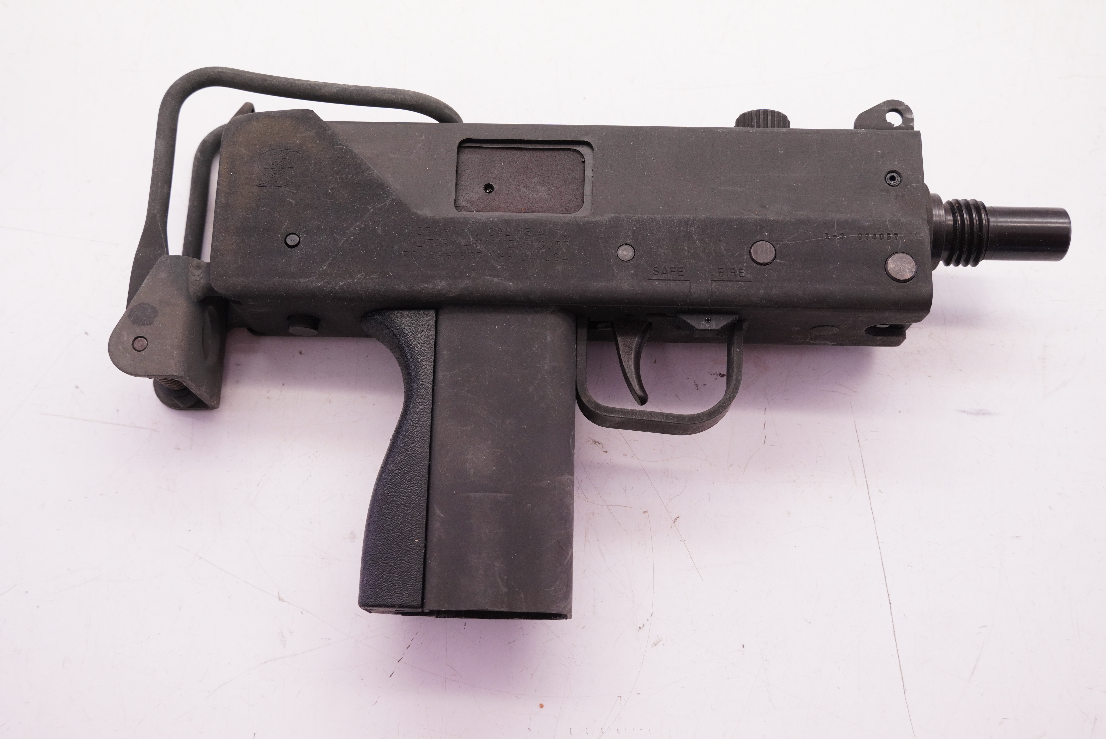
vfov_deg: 33.1
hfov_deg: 47.9
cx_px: 553
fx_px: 1245
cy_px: 370
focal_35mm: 40
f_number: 5.6
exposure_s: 1/250
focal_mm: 27
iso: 800
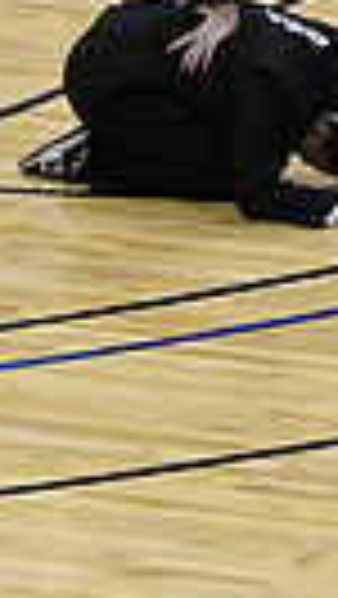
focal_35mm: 481
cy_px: -47
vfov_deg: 4.5
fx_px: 7649
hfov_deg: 2.5
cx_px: 1181
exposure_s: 1/250
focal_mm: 70
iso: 2500
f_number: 4
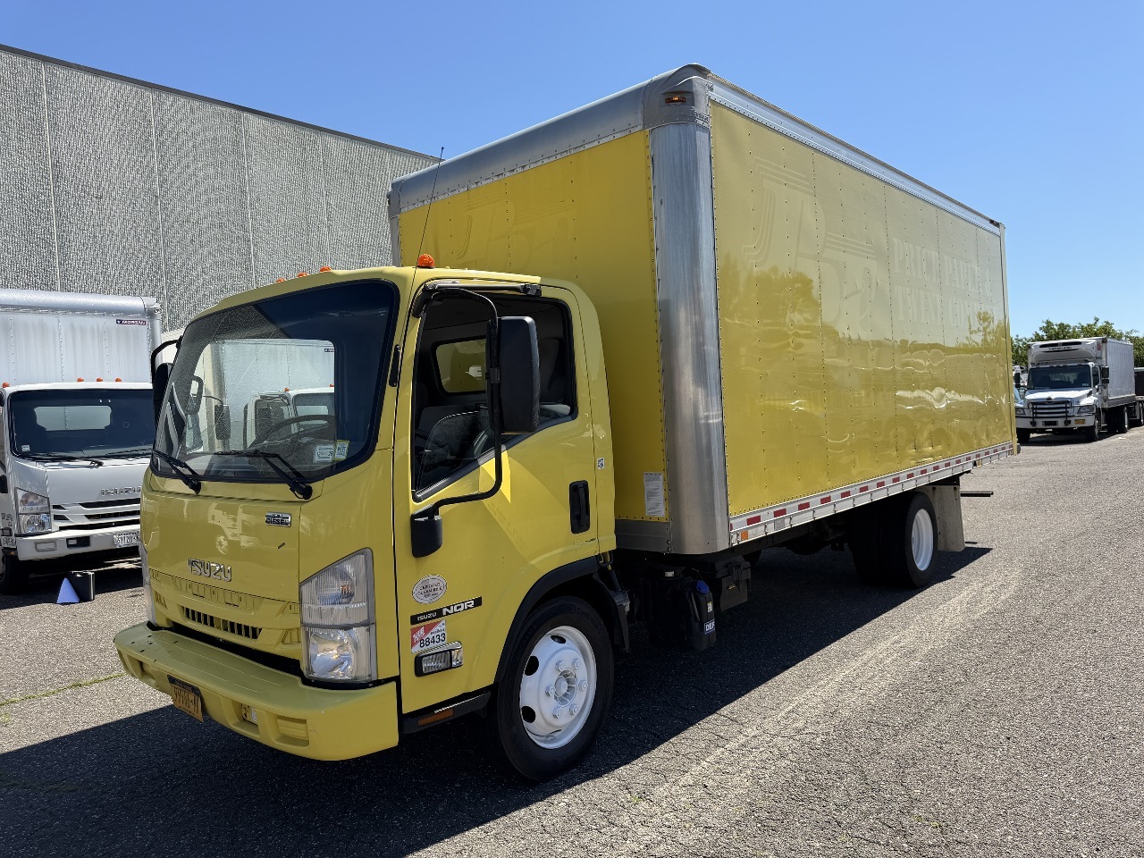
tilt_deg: +1.2
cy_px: 429
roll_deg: +3.4
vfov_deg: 56.8
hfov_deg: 71.6
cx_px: 572
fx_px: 793
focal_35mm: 24
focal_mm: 6.76
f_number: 1.78
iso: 80
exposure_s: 1/3759
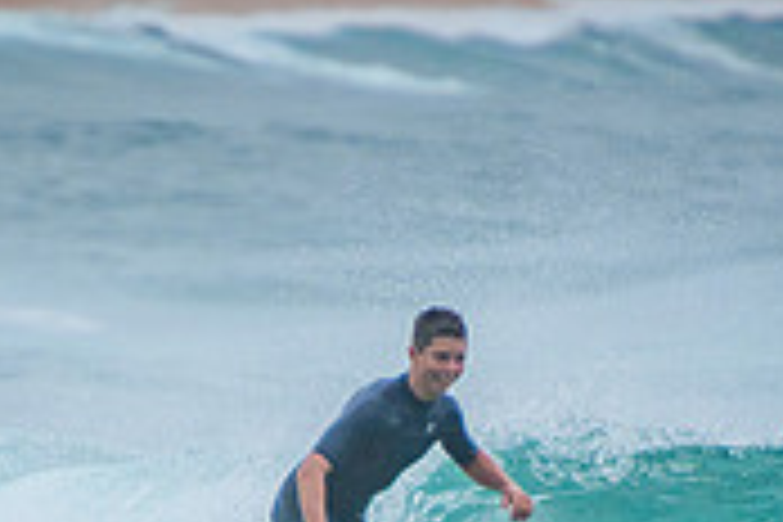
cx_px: 279
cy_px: 821
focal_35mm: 2002
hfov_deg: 1.0
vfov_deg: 0.7
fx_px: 43540
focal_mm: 400
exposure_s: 1/2000
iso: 400
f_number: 5.6
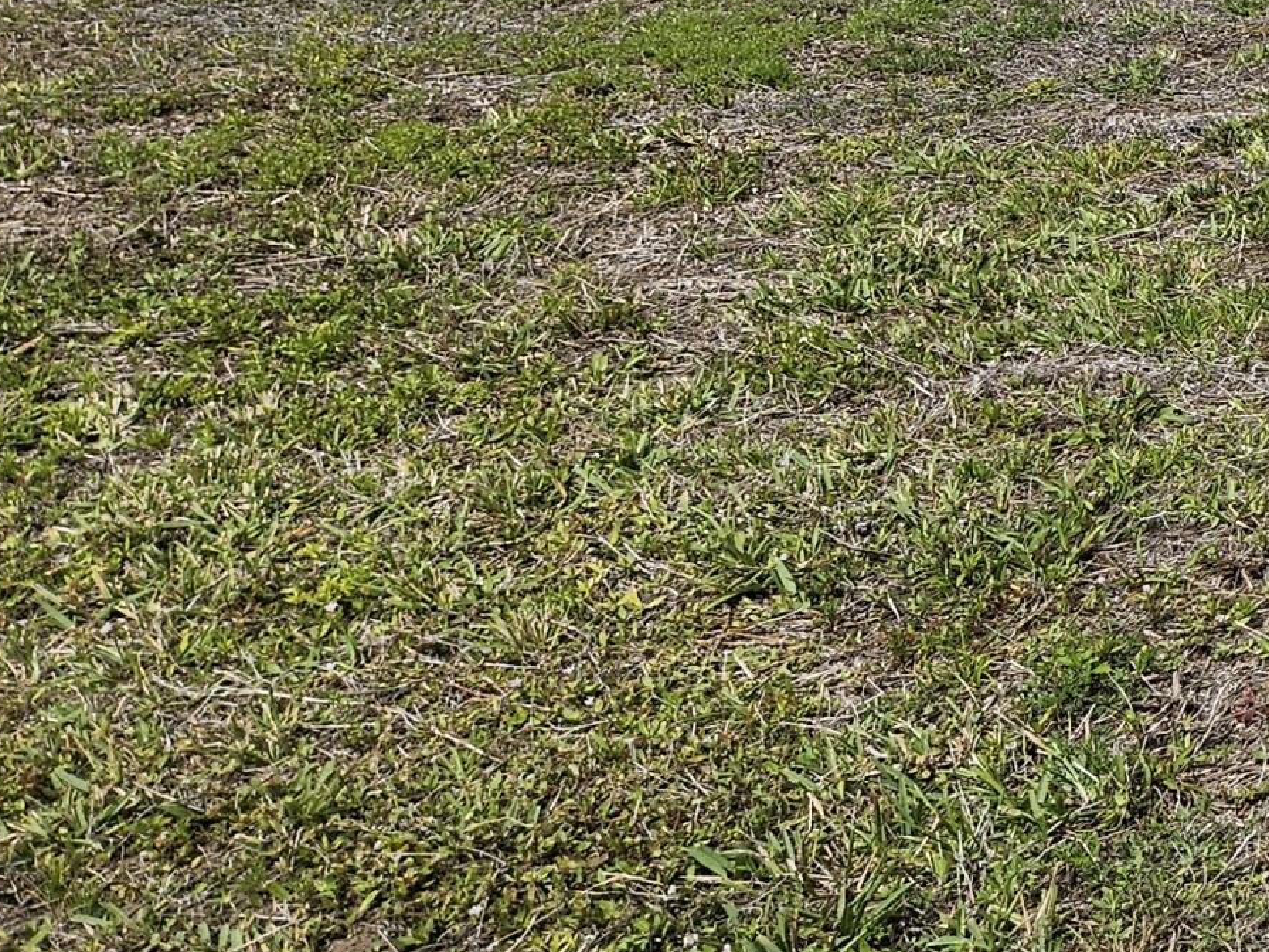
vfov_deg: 18.0
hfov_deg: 20.3
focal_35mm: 77
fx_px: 2823
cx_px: 2082
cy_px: -235
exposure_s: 1/5200
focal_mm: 5.4
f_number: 1.8
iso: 25
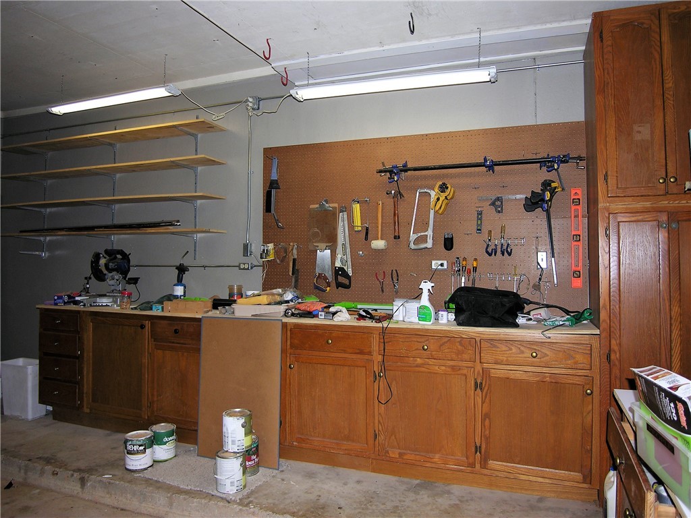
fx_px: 479
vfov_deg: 56.8
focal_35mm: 24
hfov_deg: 71.6
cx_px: 346
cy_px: 259
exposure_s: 1/60.1
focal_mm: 6.1
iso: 50
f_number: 2.6
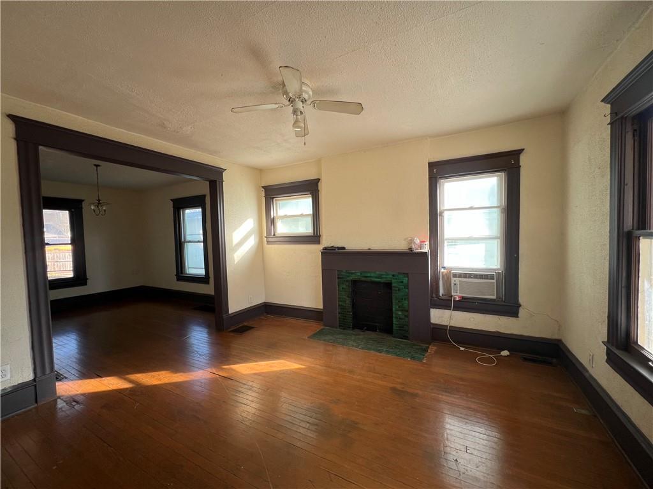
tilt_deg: -2.9
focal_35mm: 13
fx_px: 245
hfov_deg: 106.2
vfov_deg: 89.9
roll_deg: +1.7
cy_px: 244
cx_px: 326
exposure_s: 1/99
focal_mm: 1.57
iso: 64
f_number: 1.8
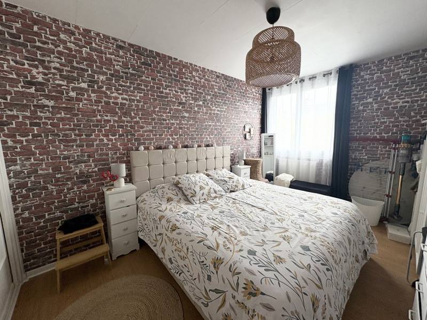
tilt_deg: -7.1
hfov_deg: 102.1
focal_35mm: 14
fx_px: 173
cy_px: 160
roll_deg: +0.5
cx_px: 214
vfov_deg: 85.7
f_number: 2.2
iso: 125
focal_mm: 2.22
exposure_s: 1/115
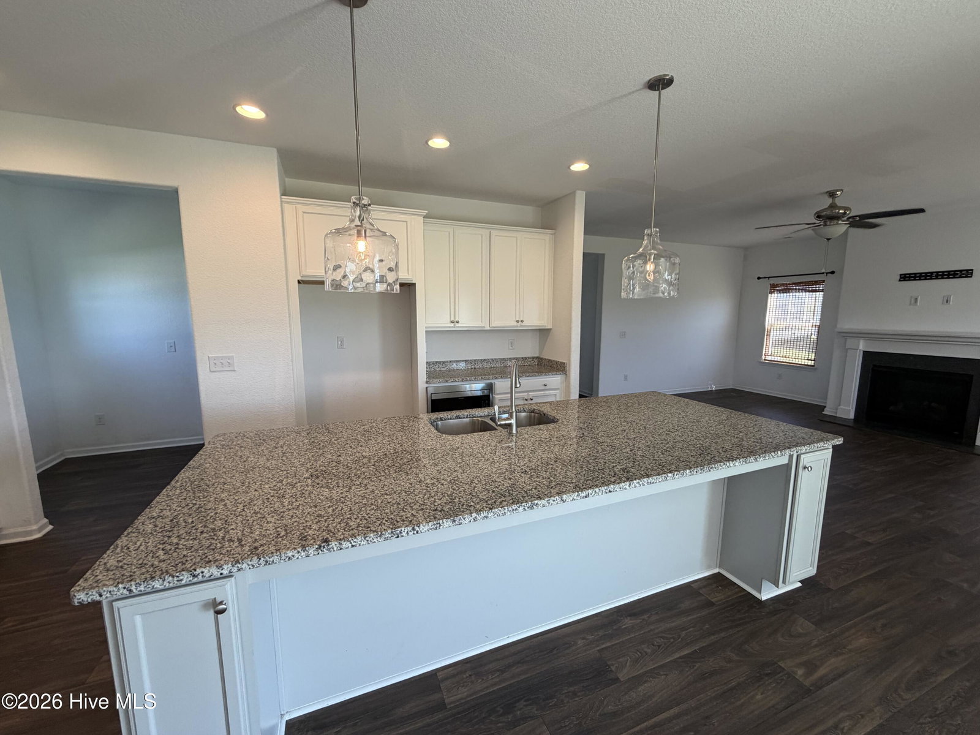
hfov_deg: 102.1
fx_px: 396
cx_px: 490
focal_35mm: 14
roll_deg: -1.2
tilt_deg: -5.5
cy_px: 368
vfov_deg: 85.7
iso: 200
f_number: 2.2
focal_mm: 2.22
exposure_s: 1/120
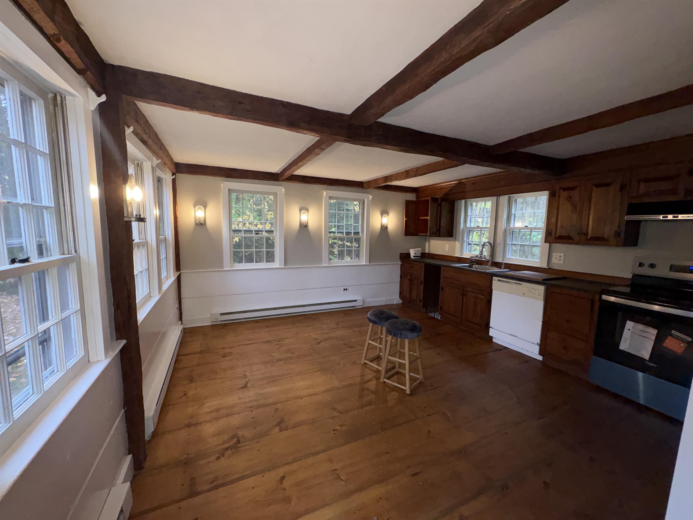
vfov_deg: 85.7
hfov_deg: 102.1
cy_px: 260
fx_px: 280
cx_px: 346
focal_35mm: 14
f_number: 2.2
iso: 125
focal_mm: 2.22
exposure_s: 1/60
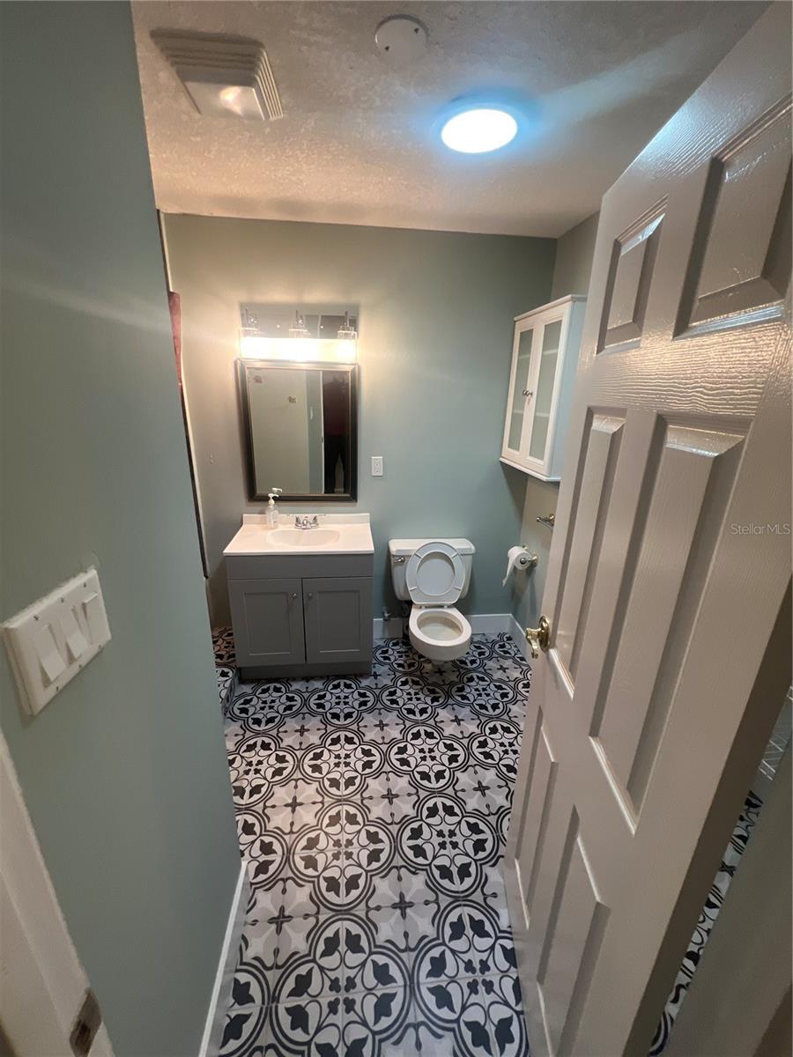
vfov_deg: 106.2
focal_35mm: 13
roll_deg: -0.6
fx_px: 397
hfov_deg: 89.9
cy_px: 528
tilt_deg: -19.0
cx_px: 396
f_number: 1.8
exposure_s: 1/60
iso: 200
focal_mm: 1.57
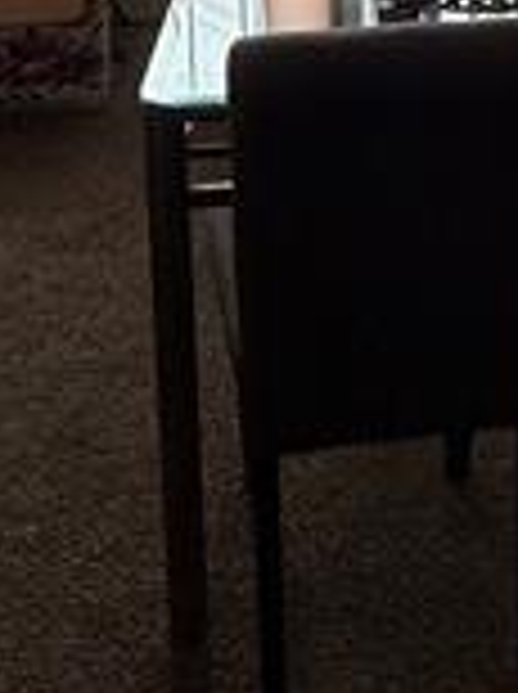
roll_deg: +0.1
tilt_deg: -10.5
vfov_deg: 24.1
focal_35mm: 70
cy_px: -225
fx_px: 1401
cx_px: 423
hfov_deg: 20.7
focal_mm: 2.22
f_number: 2.2
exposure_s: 1/99
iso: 64
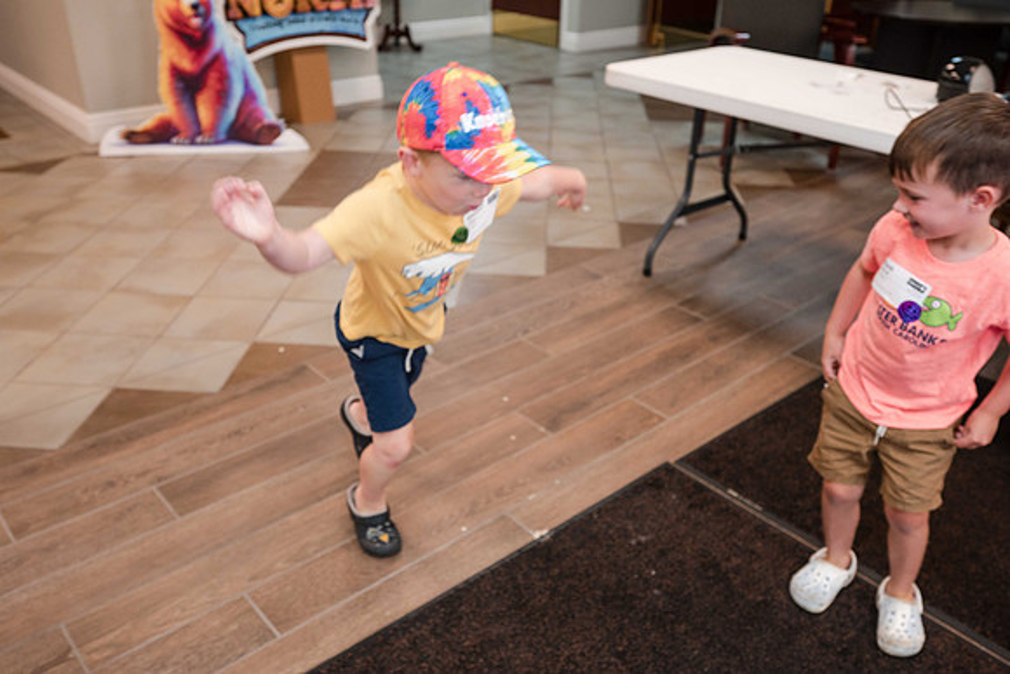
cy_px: 337
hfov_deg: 64.3
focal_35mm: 29
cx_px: 495
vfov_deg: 45.5
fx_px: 803
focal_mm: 26.5
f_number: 4
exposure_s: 1/125
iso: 1250
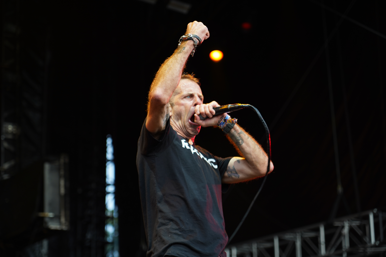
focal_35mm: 105
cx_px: 193
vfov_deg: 13.0
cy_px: 128
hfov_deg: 19.5
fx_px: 1126
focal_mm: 105
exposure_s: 1/125
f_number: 4
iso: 400
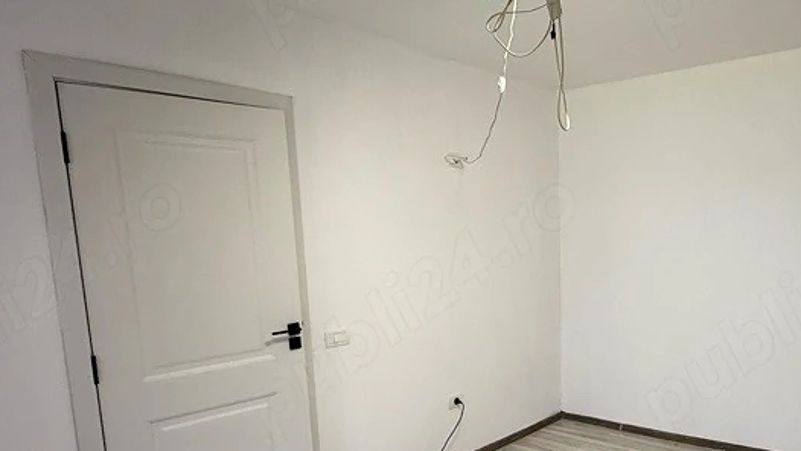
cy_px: 317
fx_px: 616
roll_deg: +1.3
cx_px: 513
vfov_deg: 39.5
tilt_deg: -7.6
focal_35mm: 29
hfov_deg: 64.8
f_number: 2.2
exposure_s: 1/99
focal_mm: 2.22
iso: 160
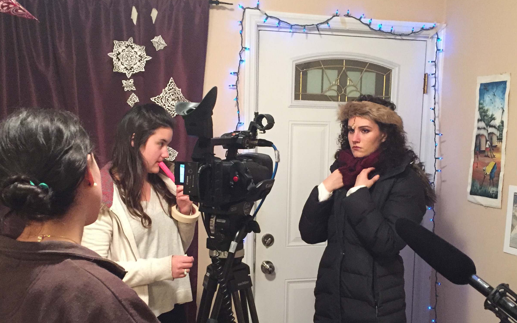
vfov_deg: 30.4
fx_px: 592
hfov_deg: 47.2
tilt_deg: -7.1
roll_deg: -1.7
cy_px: 210
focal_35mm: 42
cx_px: 272
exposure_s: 1/15
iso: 320
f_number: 2.2
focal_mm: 4.15
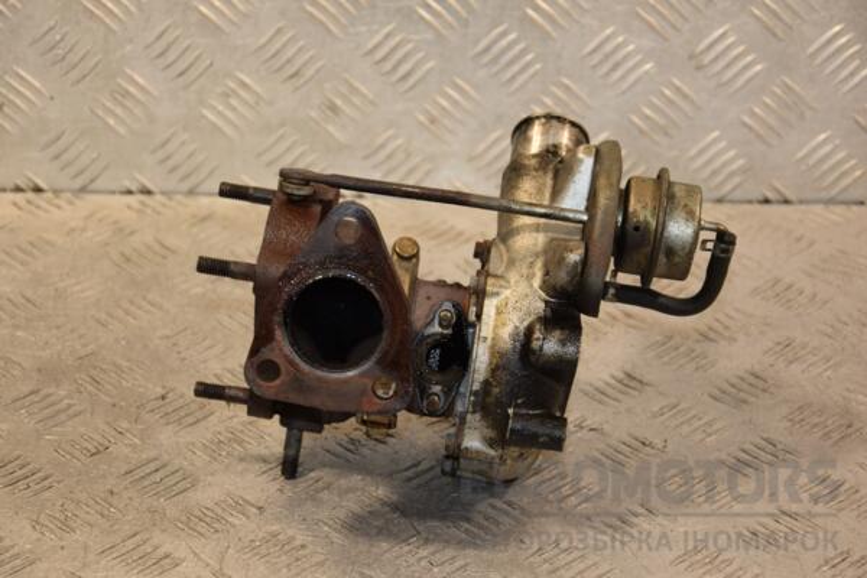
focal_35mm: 93
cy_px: 289
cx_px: 434
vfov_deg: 14.7
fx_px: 2240
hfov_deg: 21.9
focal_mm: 62
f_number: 5.3
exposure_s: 1/160
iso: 800
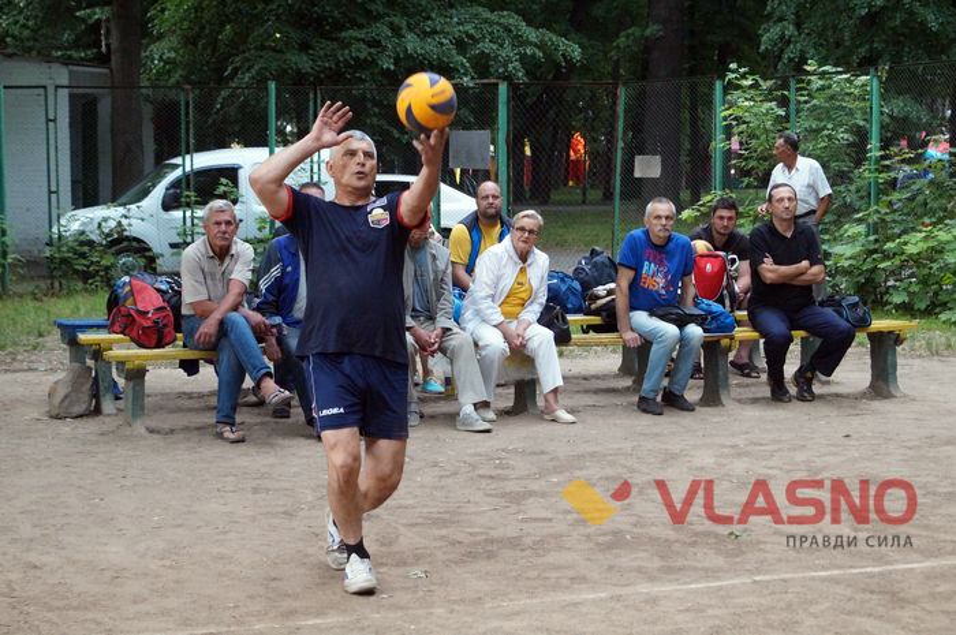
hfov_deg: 27.0
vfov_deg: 18.1
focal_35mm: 75
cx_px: 478
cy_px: 318
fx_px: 1989
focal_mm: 50
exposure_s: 1/250
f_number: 5.6
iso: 2500
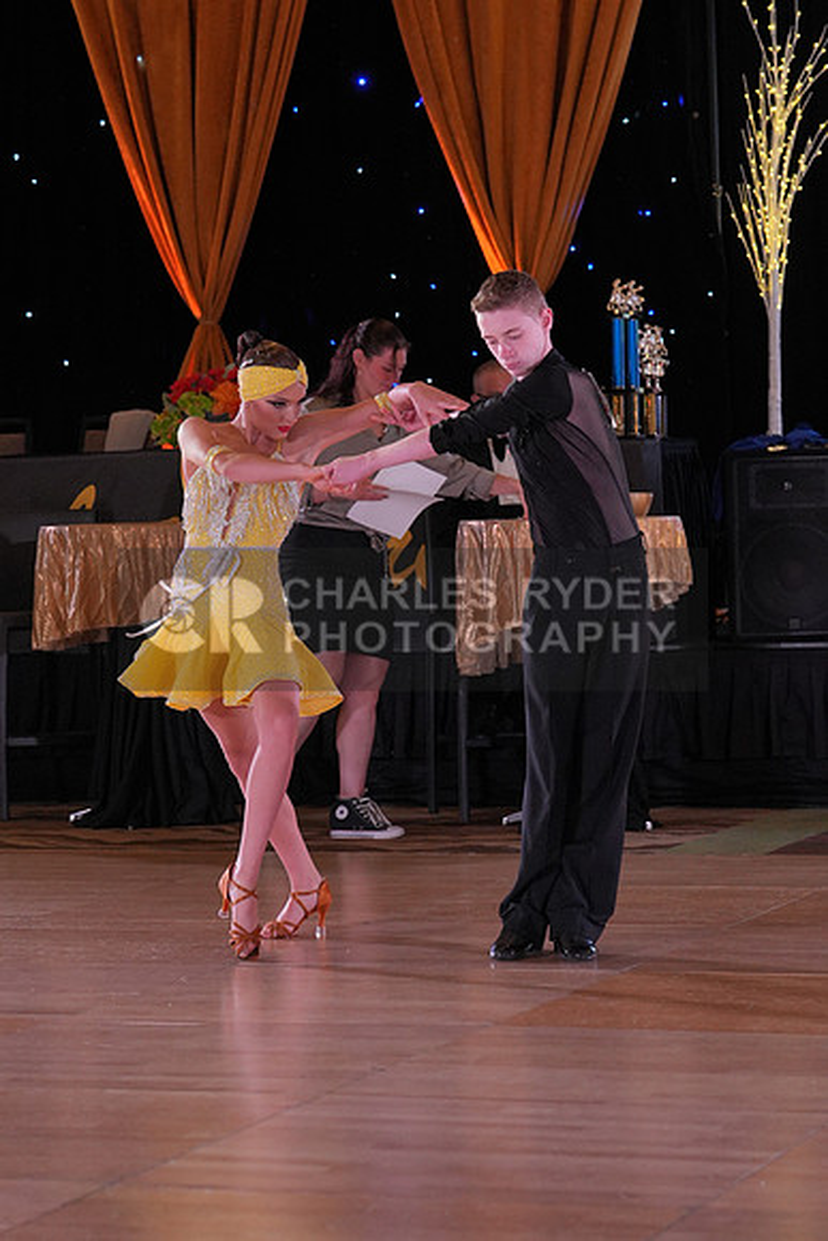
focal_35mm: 111
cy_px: 620
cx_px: 414
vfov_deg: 18.4
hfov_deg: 12.3
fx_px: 3827
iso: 1250
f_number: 4
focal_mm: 74
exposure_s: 1/400
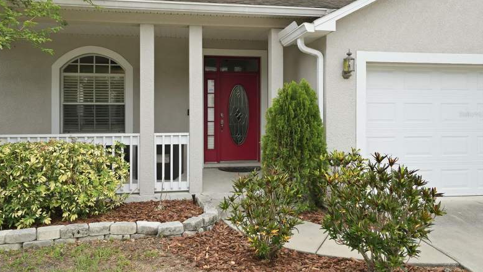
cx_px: 239
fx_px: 371
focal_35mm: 29
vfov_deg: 40.1
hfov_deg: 66.1
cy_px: 114
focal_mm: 27
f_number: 8
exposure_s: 1/250
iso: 500
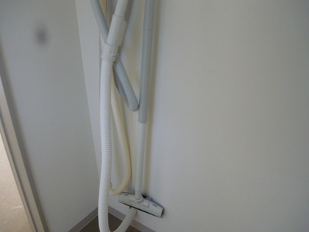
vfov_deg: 42.9
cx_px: 154
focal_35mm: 33
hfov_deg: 55.4
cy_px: 116
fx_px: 295
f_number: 2.8
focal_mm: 5.5
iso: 250
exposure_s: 1/30
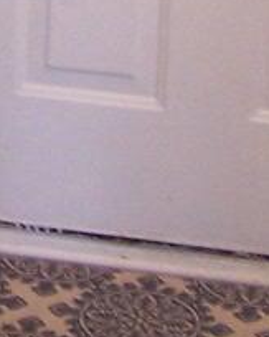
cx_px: -200
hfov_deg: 5.4
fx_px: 2808
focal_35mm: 282
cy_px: -330
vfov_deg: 6.7
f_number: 2.8
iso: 140
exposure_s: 1/8
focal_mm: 6.3
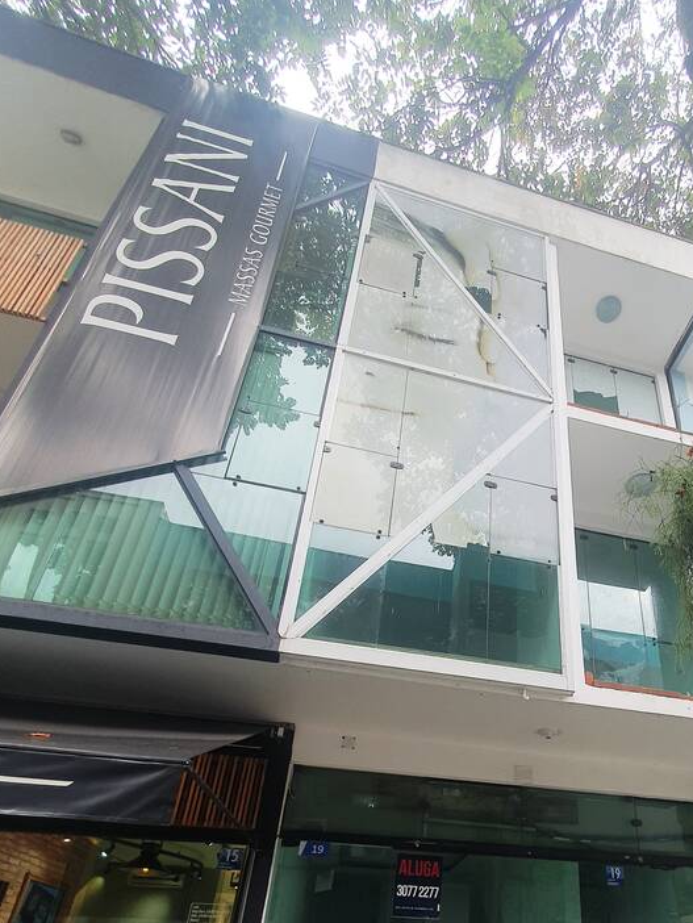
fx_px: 534
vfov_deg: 75.0
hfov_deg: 62.9
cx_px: 502
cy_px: 707
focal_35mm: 20
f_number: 2.2
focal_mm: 1.8
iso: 50
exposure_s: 1/120
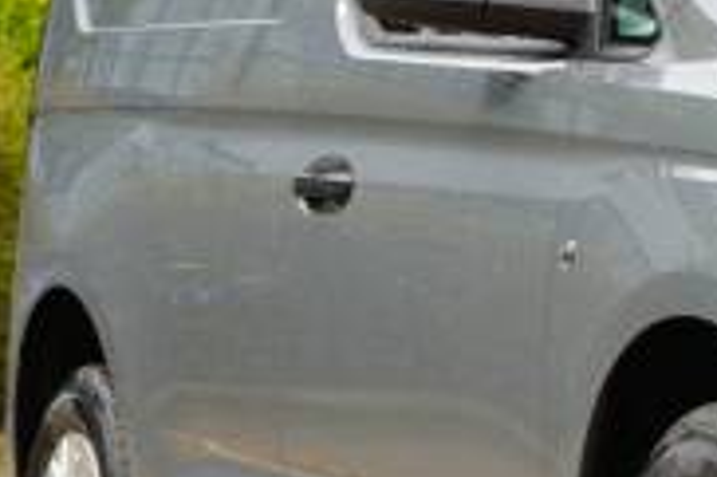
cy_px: 386
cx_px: 1123
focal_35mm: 237
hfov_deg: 8.5
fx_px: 4711
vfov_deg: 5.8
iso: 100
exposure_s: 1/125
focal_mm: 45
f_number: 7.1
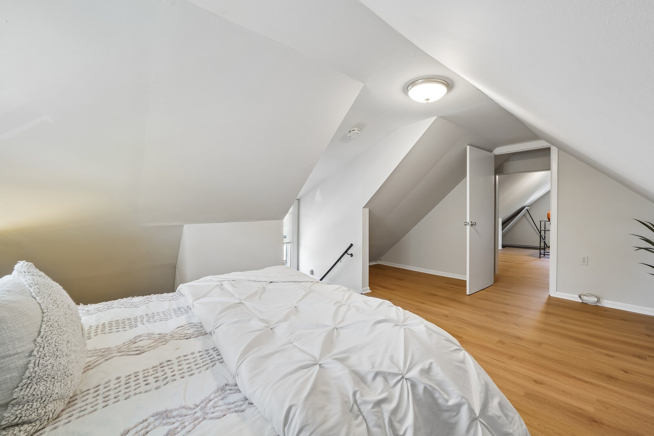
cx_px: 373
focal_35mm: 14
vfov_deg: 81.2
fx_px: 254
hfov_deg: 103.6
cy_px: 217
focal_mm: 12
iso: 160
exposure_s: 1/3.33
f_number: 11
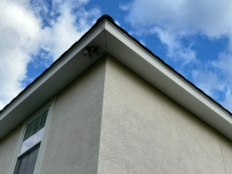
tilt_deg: +41.4
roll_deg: -3.5
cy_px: 87
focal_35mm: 48
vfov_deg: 30.3
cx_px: 116
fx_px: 322
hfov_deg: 39.7
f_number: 1.78
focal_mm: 6.86
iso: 64
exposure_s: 1/3257
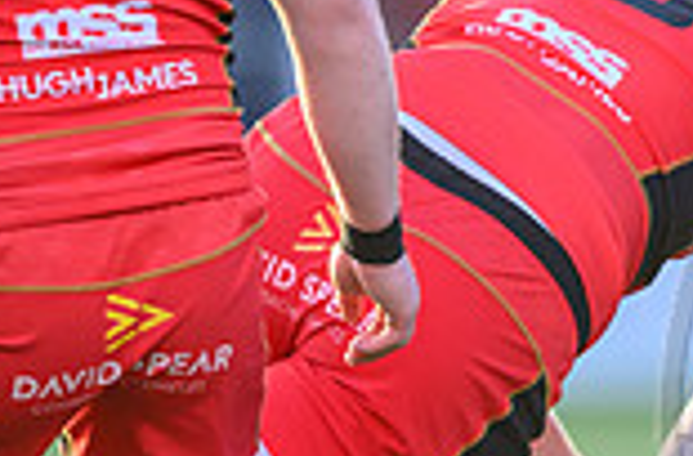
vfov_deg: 0.7
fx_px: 35488
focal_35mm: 1851
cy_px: 632
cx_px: 817
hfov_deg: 1.1
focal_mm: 400
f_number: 3.2
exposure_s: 1/2000
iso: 1600
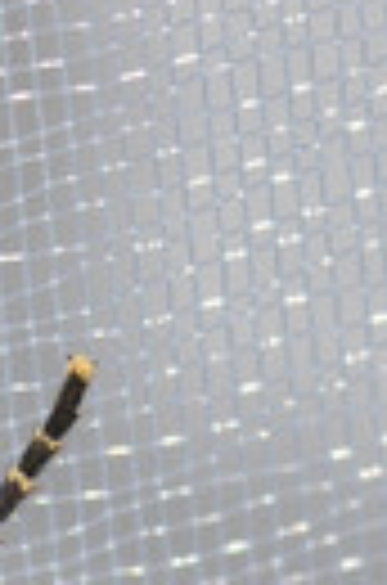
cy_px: 1377
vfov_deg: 2.8
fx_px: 11979
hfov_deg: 1.8
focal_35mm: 739
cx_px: -378
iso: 100
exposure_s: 1/200
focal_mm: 100
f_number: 13
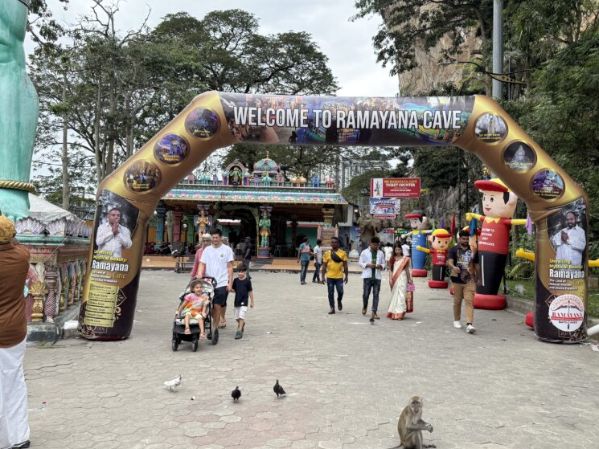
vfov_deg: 42.9
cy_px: 211
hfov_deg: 55.3
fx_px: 571
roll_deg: -2.5
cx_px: 322
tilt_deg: +4.0
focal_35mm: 33
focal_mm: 6.76
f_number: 1.78
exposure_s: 1/1727
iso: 100
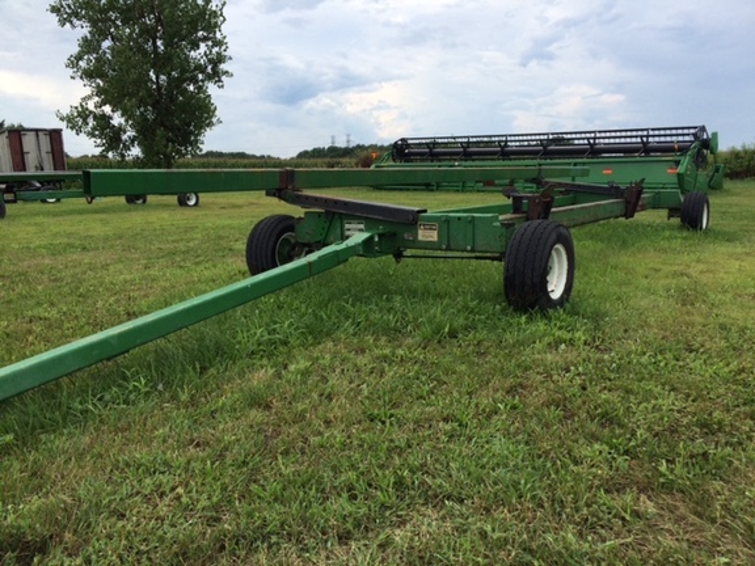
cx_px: 378
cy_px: 283
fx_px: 633
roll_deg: +0.7
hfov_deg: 61.7
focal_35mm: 29
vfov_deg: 48.2
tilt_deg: -10.2
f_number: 2.2
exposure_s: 1/1709
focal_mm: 4.15
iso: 32
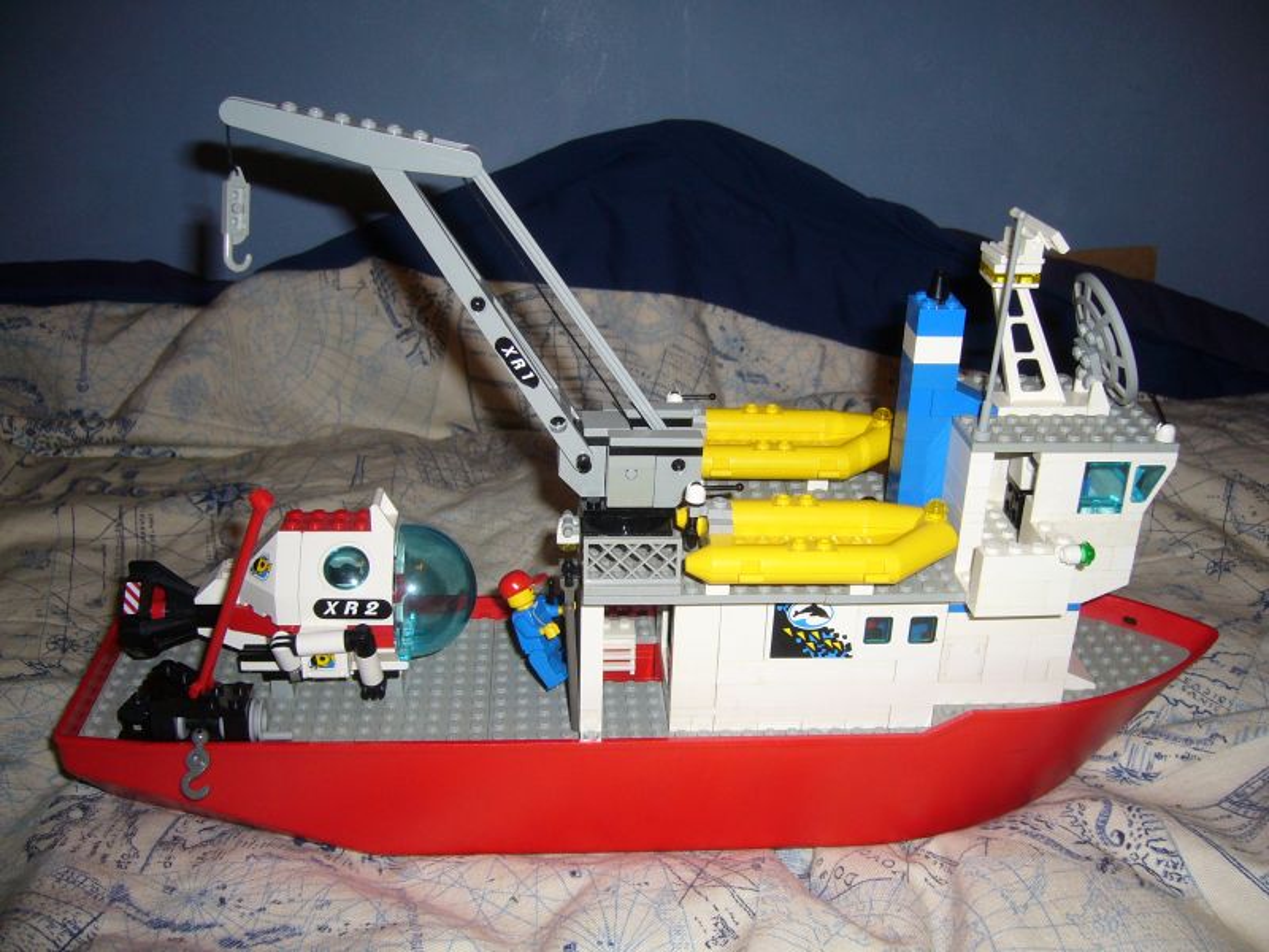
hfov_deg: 52.6
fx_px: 1283
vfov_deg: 40.7
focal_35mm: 35
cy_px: 476
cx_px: 634
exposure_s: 1/60
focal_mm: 5.8
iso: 100
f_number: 2.8
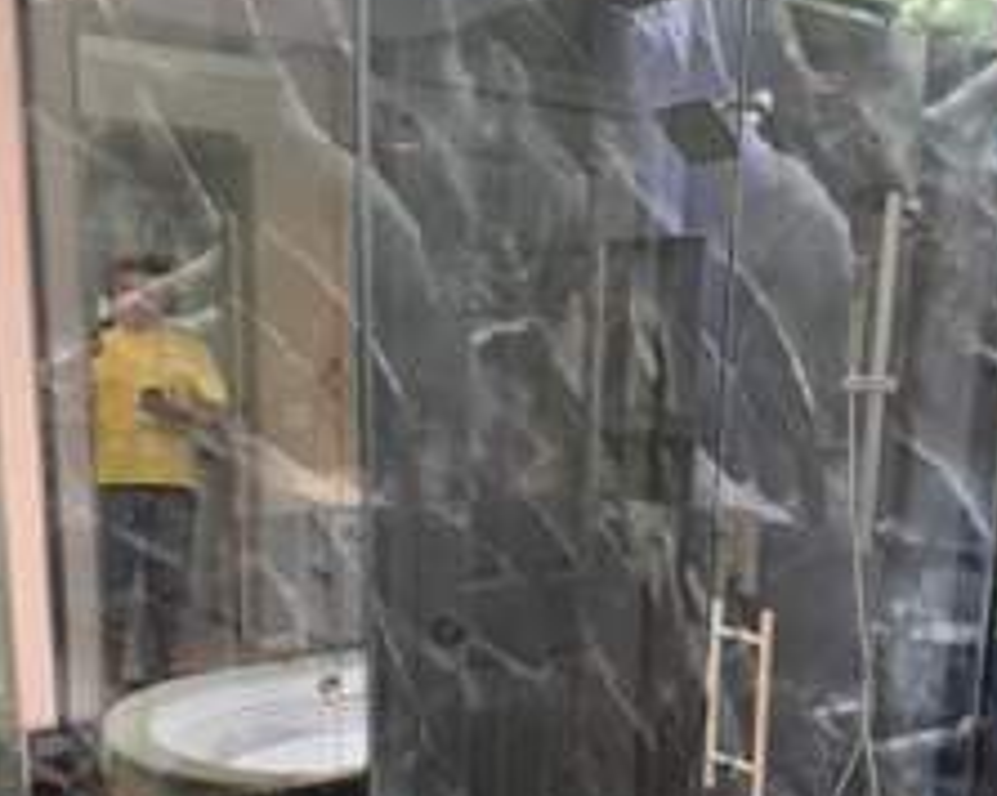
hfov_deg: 43.8
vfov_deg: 34.8
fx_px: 1238
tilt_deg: -12.2
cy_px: 608
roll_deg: -0.2
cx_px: 519
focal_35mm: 42
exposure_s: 1/60
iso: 400
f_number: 1.78
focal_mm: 6.76
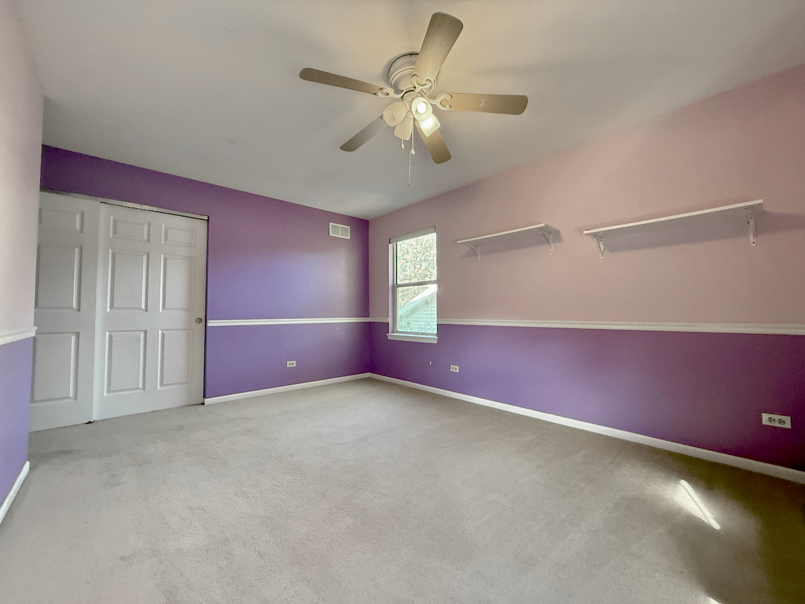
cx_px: 402
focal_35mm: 14
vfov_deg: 85.7
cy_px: 302
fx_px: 326
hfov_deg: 102.1
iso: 400
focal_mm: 2.22
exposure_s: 1/120
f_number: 2.2
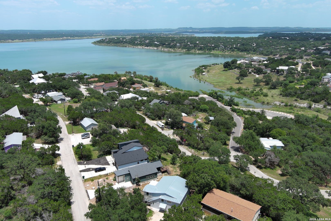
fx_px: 267
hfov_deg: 63.7
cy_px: 110
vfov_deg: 45.0
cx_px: 166
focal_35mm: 29
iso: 101
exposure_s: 1/1357
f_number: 2.8
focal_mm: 10.57
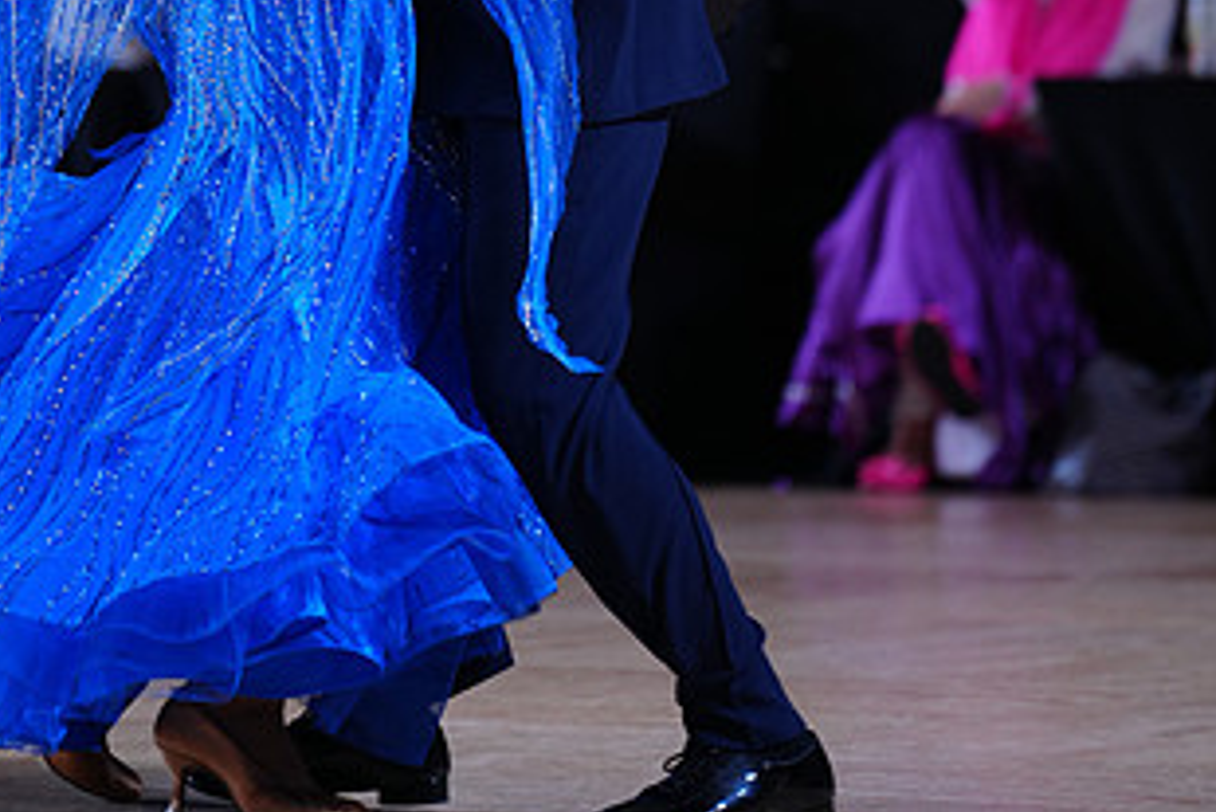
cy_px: -200
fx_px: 12638
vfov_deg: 3.7
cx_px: 516
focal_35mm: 374
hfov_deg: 5.5
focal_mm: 200
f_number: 2.8
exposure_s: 1/500
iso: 640
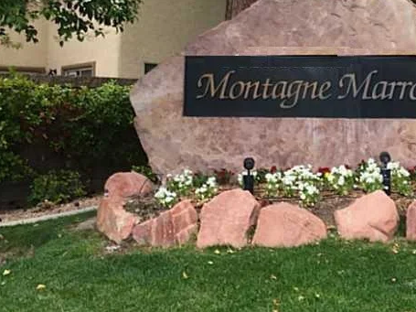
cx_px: 283
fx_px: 613
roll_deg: -0.4
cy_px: 60
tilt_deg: +4.4
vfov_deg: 27.9
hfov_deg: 37.0
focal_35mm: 51
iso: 32
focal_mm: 4.15
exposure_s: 1/278
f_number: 2.2
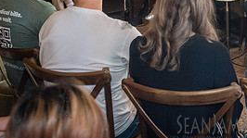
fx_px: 543
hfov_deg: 24.5
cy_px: -32
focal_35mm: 83
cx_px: 246
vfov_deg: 14.0
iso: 4000
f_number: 4.5
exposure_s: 1/200
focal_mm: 35
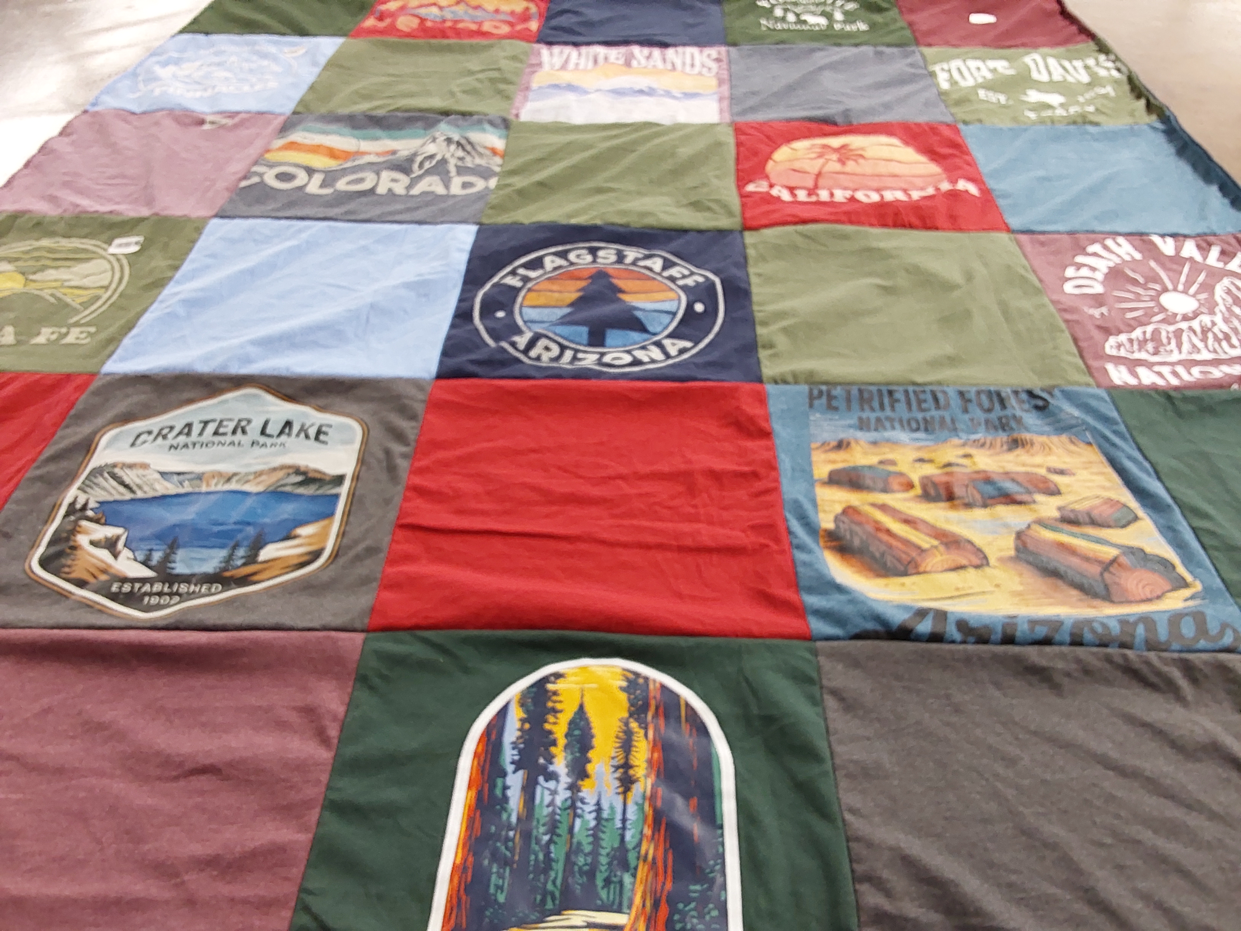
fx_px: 1004
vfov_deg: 49.7
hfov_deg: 63.4
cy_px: 466
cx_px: 620
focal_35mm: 28
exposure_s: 1/60
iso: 200
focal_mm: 2.91
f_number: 1.9
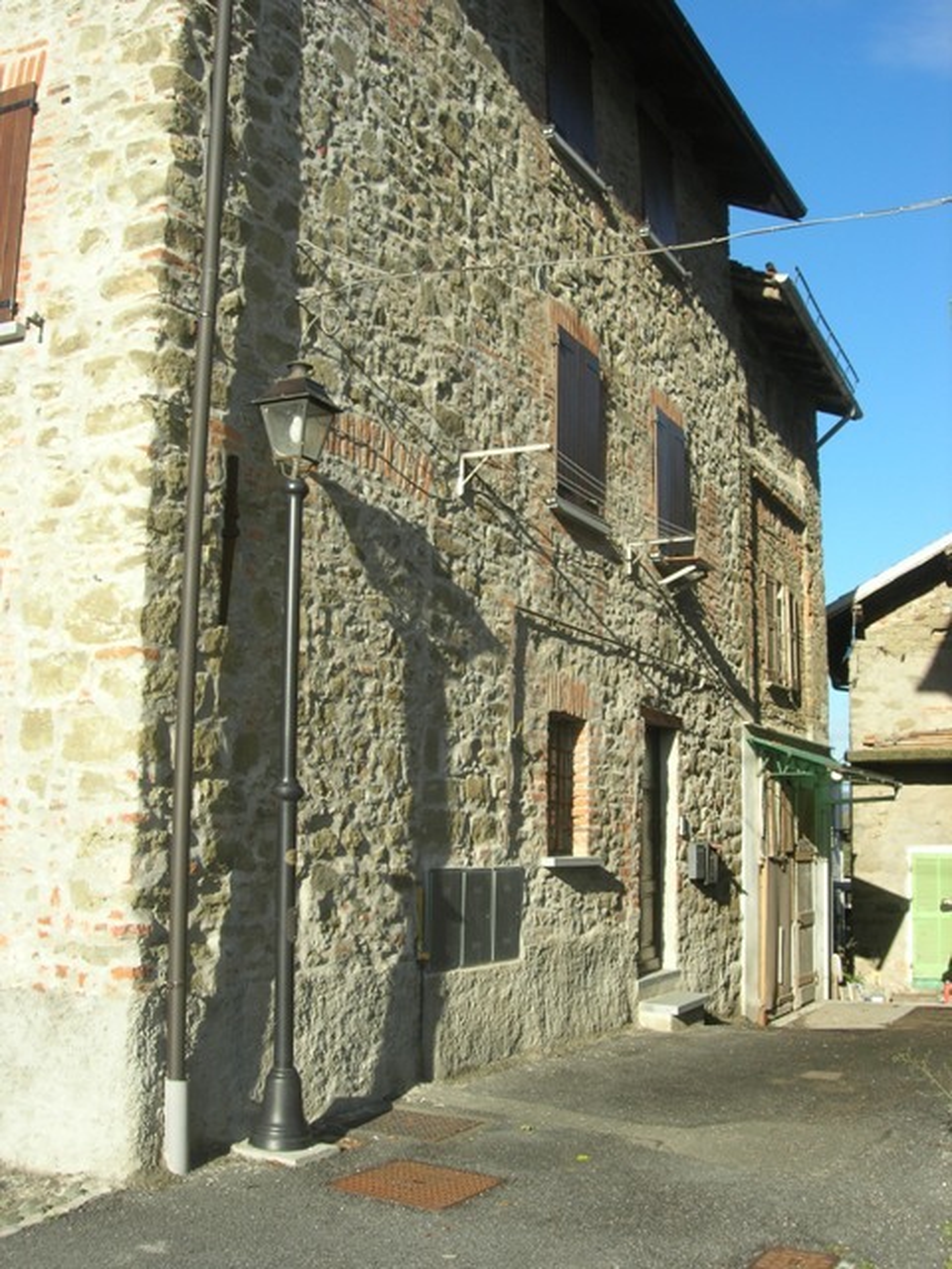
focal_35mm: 38
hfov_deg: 37.7
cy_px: 634
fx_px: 1393
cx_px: 476
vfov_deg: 49.0
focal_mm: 7.8
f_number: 4.8
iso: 64
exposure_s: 1/366
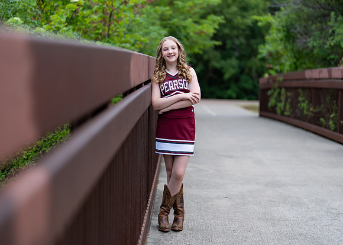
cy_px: 110
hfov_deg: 31.1
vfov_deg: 22.4
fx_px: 617
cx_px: 171
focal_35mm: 63
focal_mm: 50
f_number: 1.2
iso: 100
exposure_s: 1/1000
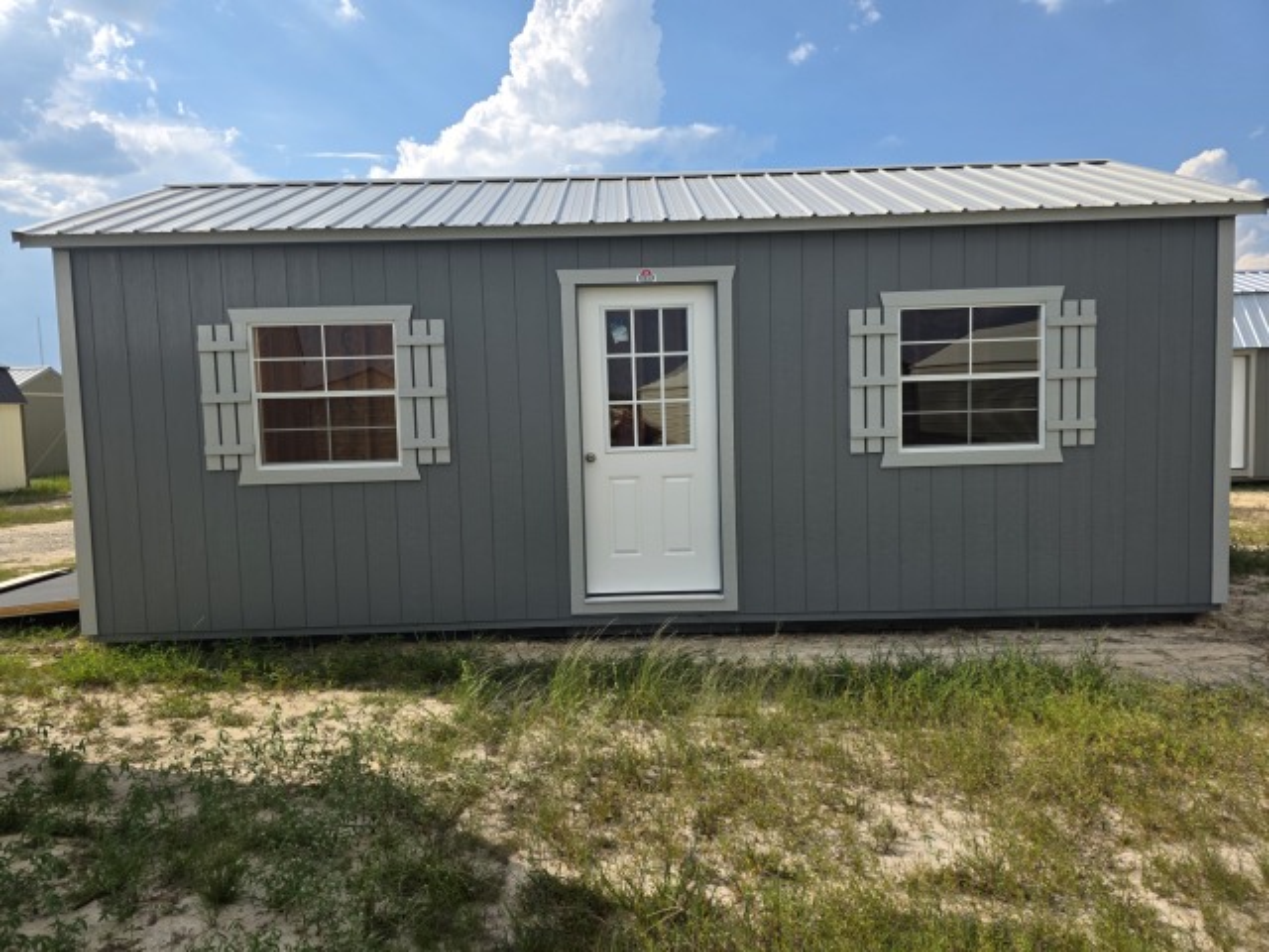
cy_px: 476
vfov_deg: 58.9
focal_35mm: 23
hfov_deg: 73.9
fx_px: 843
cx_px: 634
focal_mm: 6.3
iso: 80
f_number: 1.7
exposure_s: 1/5608
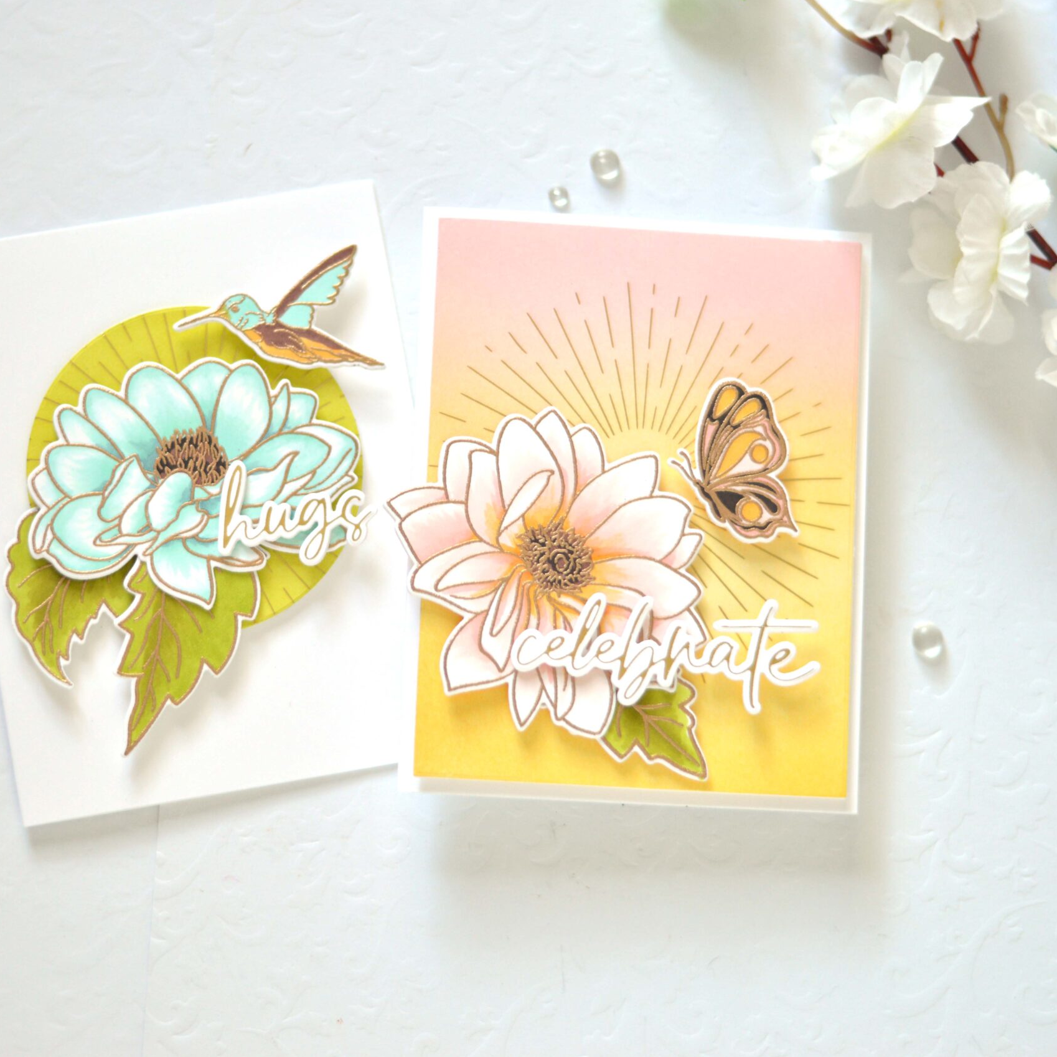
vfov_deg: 18.1
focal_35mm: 96
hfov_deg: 18.1
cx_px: 450
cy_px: 528
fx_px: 3316
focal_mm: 50
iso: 200
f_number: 1.8
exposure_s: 1/50
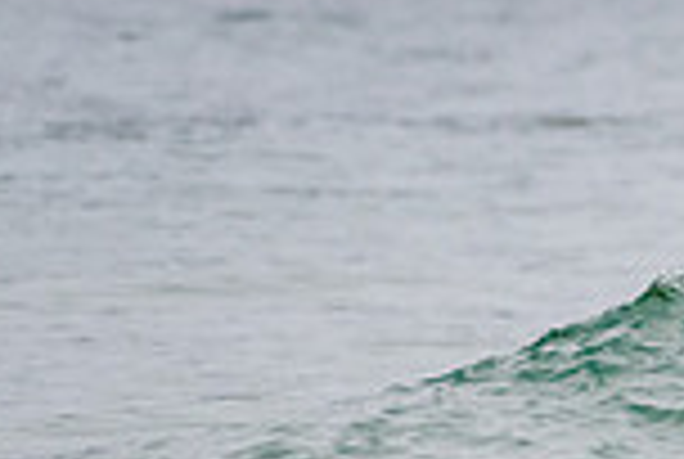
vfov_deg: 0.6
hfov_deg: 0.9
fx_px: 44413
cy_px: 475
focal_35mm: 2333
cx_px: 1353
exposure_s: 1/800
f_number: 5.6
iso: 720
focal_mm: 500
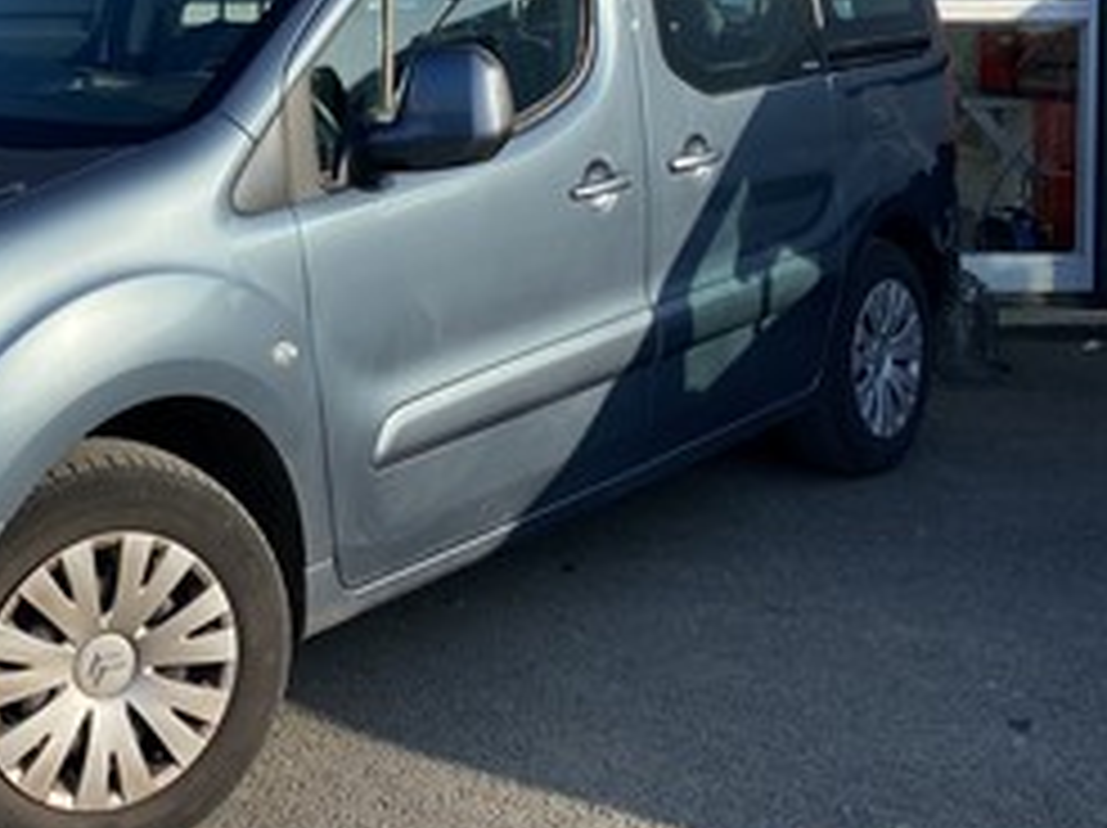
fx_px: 1725
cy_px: 29
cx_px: 256
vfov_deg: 25.8
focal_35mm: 54
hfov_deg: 34.7
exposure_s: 1/2105
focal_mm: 4.25
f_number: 1.8
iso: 32
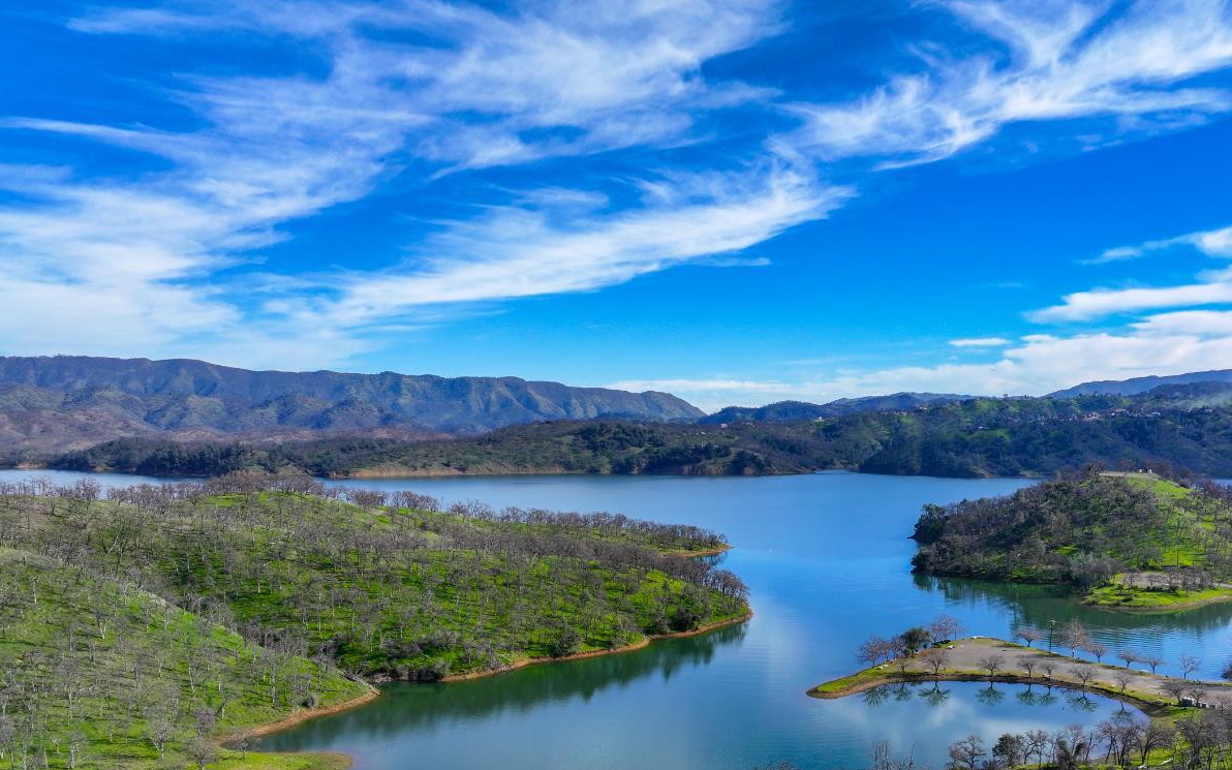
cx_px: 731
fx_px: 1074
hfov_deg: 59.2
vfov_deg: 38.4
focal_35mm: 32
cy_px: 575
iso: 100
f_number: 8
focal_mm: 12.29
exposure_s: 1/240
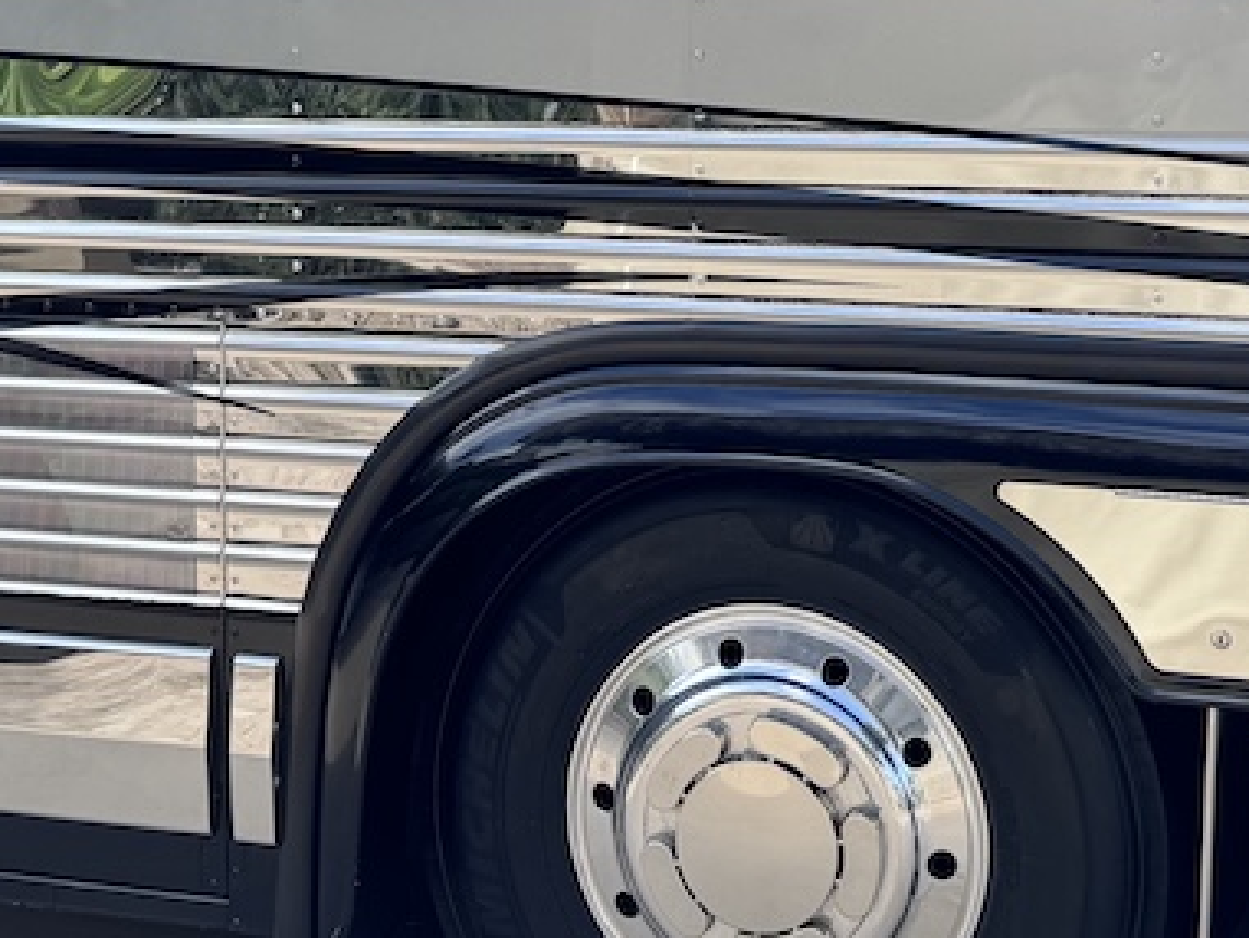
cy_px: 43
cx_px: 734
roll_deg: +0.6
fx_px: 2274
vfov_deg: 22.6
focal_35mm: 63
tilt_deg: -2.6
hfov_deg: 30.7
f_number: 1.78
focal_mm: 6.86
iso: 80
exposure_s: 1/1151
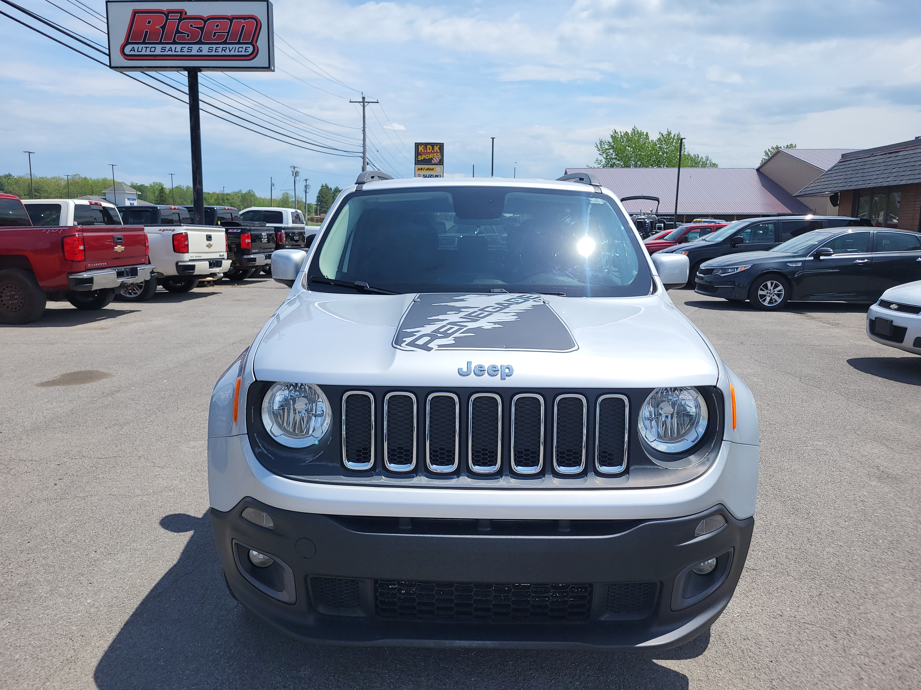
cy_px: 345
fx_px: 692
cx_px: 460
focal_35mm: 26
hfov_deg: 67.3
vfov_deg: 53.1
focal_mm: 5.4
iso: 40
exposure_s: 1/3168
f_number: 1.8
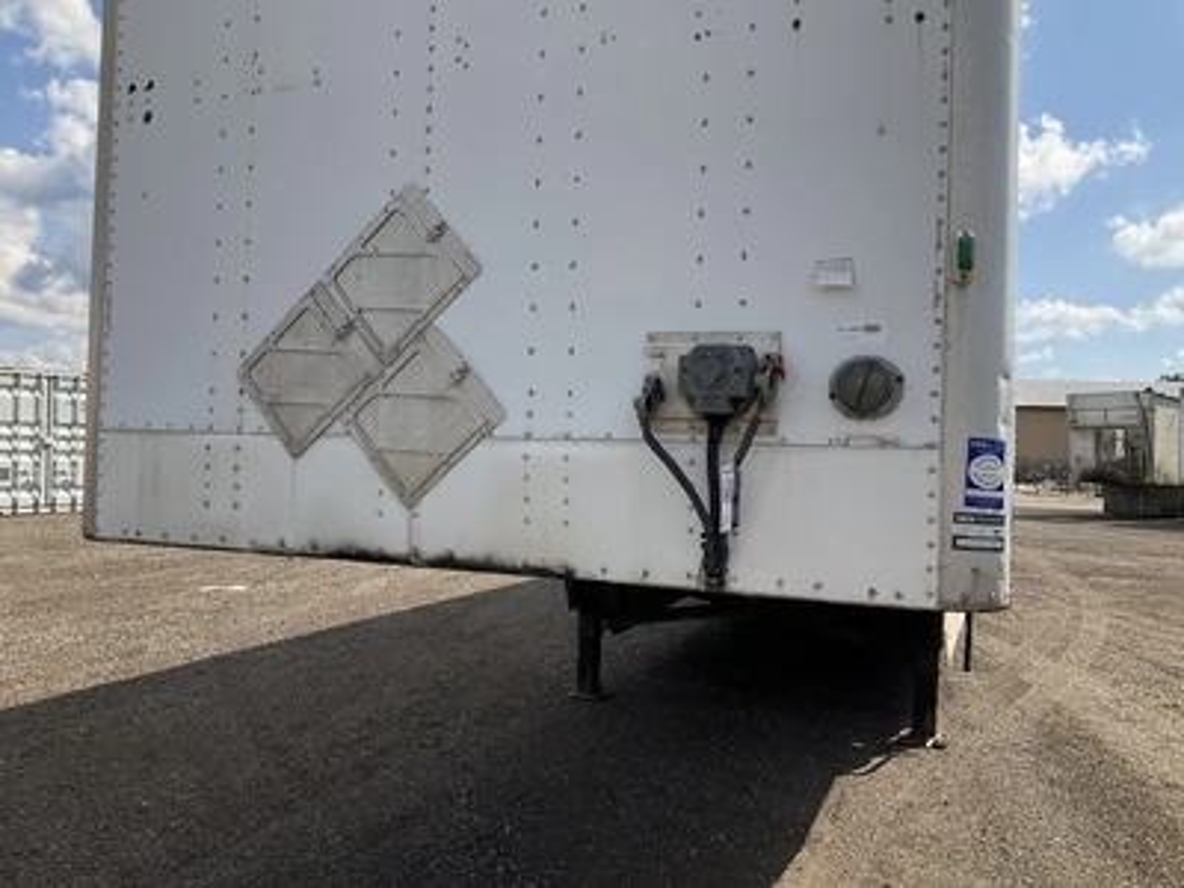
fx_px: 992
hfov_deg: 61.7
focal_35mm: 29
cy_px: 444
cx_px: 592
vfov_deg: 48.2
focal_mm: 3
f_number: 1.8
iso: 25
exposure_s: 1/1730
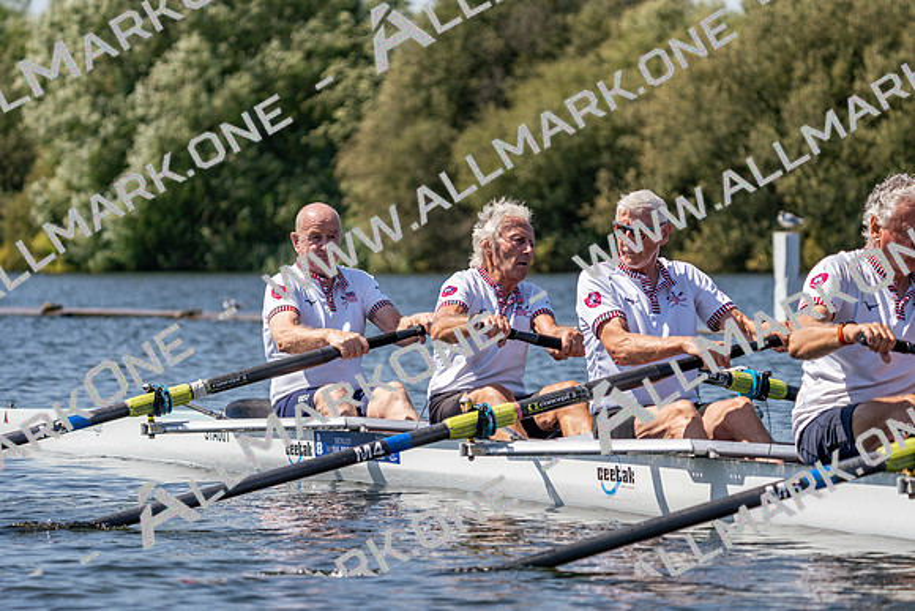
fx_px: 5084
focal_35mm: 200
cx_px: 458
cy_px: 306
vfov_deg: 6.9
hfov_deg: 10.3
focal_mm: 200
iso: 250
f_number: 5.6
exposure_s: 1/2000
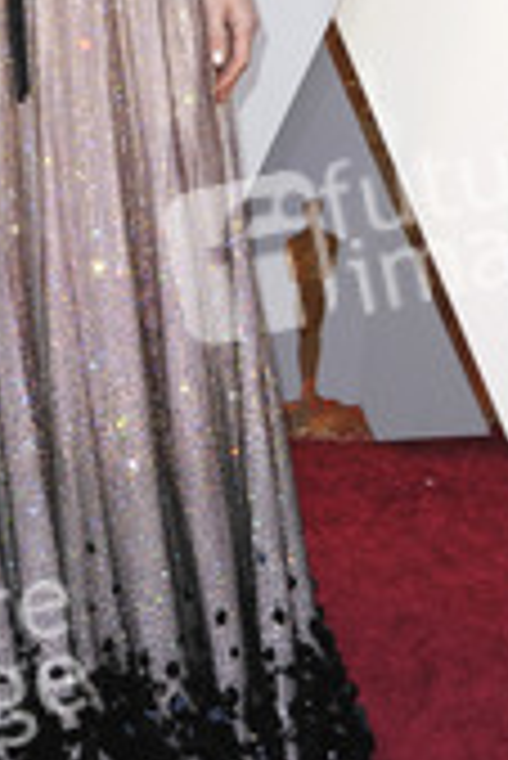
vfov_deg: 13.8
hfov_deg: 9.3
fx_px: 3105
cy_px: 13
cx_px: -11
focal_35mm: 147
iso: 1000
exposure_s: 1/250
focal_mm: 62
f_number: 7.1
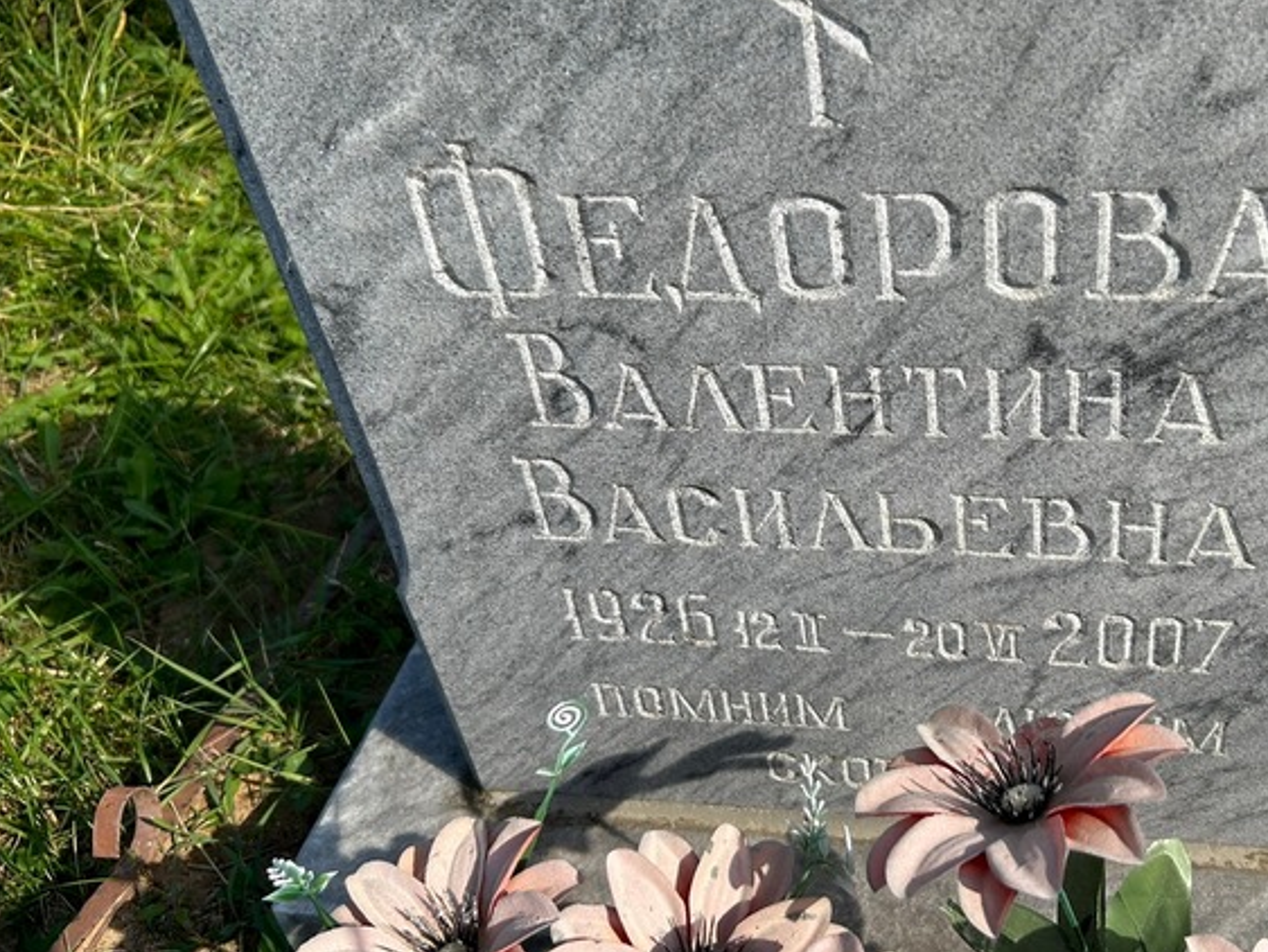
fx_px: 1356
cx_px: 839
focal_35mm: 37
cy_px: 413
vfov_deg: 38.6
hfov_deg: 49.3
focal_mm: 5.7
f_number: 1.5
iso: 50
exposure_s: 1/3968
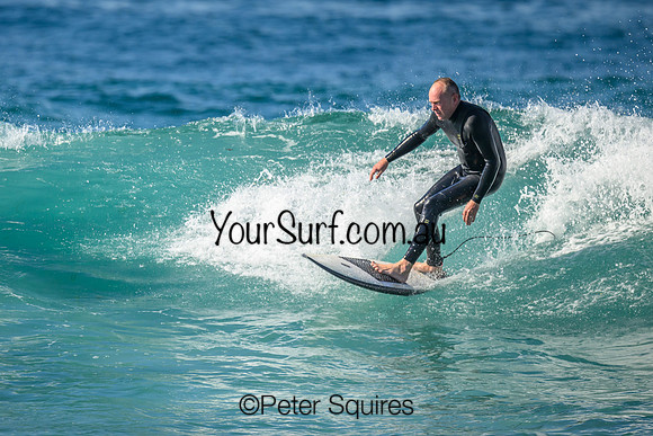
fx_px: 19907
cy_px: 152
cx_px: 205
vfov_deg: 1.3
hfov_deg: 1.9
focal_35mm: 1097
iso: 500
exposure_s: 1/2000
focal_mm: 800
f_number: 6.3
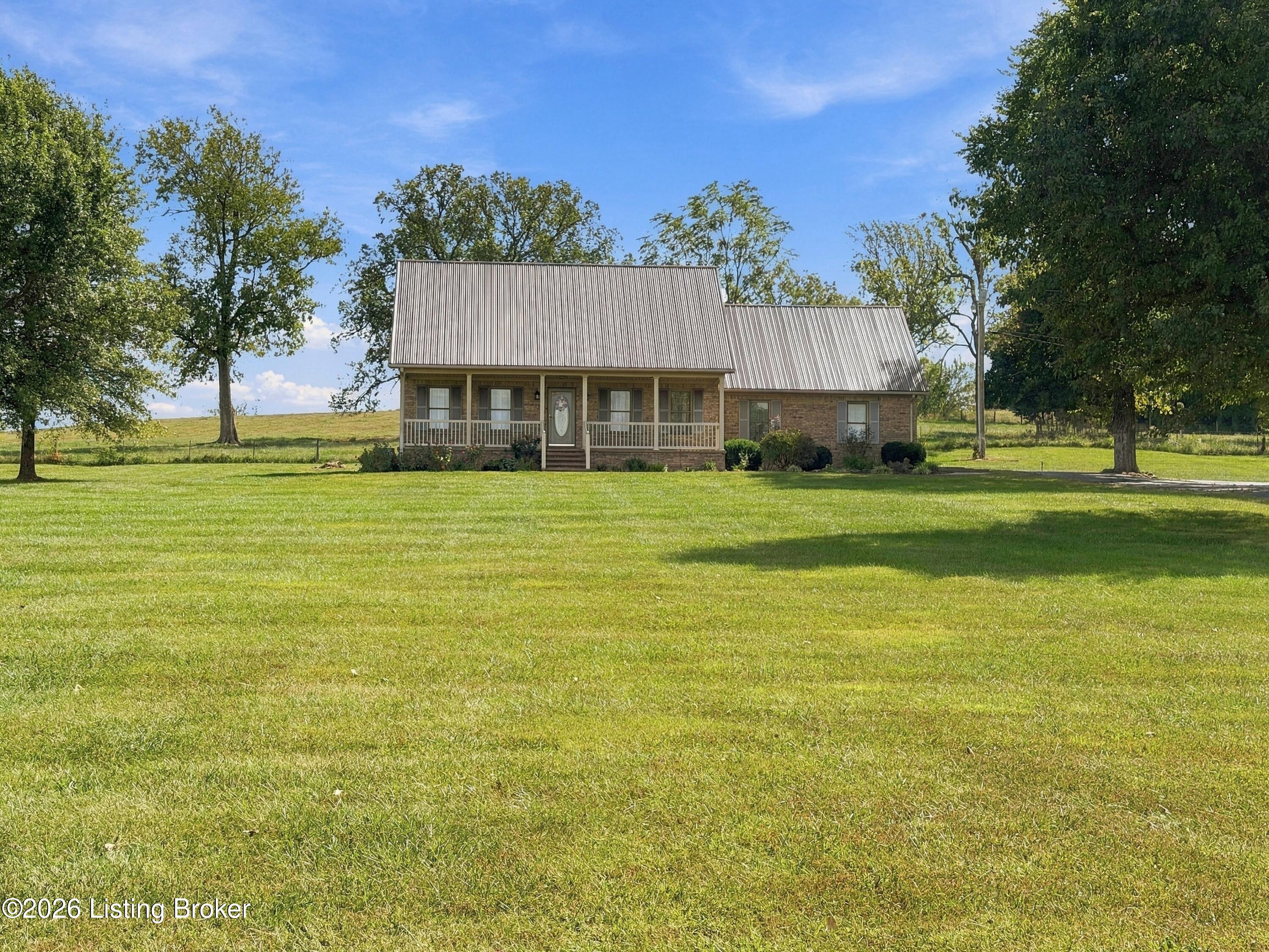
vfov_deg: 30.3
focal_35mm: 48
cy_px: 476
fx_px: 1760
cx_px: 634
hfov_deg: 39.7
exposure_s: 1/5208
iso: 64
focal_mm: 6.8
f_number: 1.8
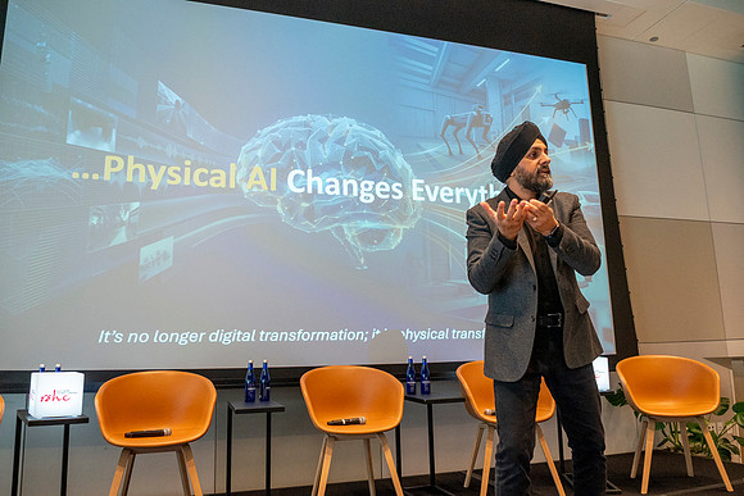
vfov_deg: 48.0
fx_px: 558
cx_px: 372
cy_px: 248
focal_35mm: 27
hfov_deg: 67.4
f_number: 3.5
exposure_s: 1/125
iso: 900
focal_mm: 18
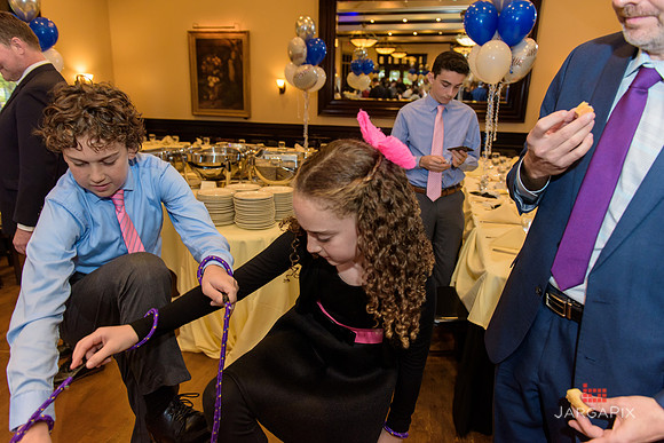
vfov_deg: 53.2
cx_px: 332
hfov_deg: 73.7
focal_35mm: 24
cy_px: 222
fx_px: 443
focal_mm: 24
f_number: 3.2
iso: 1250
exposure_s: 1/125
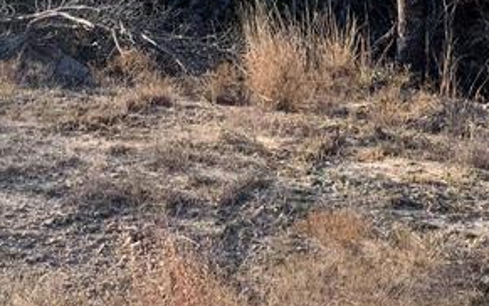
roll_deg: +3.9
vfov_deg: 13.1
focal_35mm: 97
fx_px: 1293
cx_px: 239
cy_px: -74
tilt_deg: -1.8
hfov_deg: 21.4
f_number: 1.8
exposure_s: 1/1220
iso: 25
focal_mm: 4.25
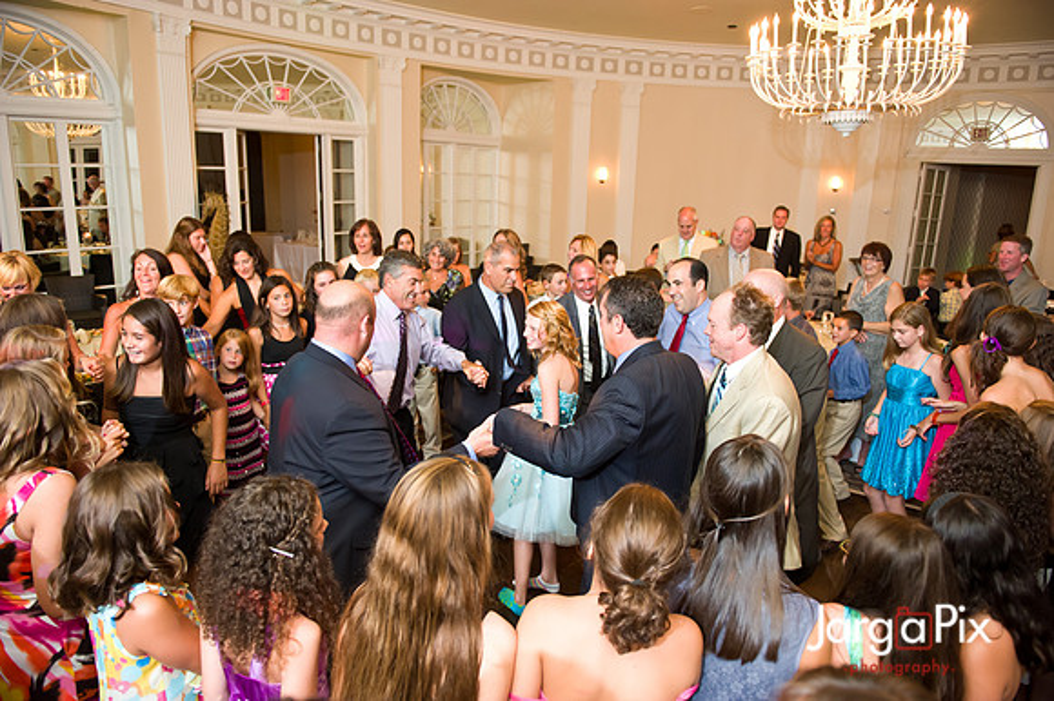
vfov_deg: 53.1
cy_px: 350
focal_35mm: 24
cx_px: 527
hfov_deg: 73.8
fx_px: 702
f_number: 3.2
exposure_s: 1/125
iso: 1600
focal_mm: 24
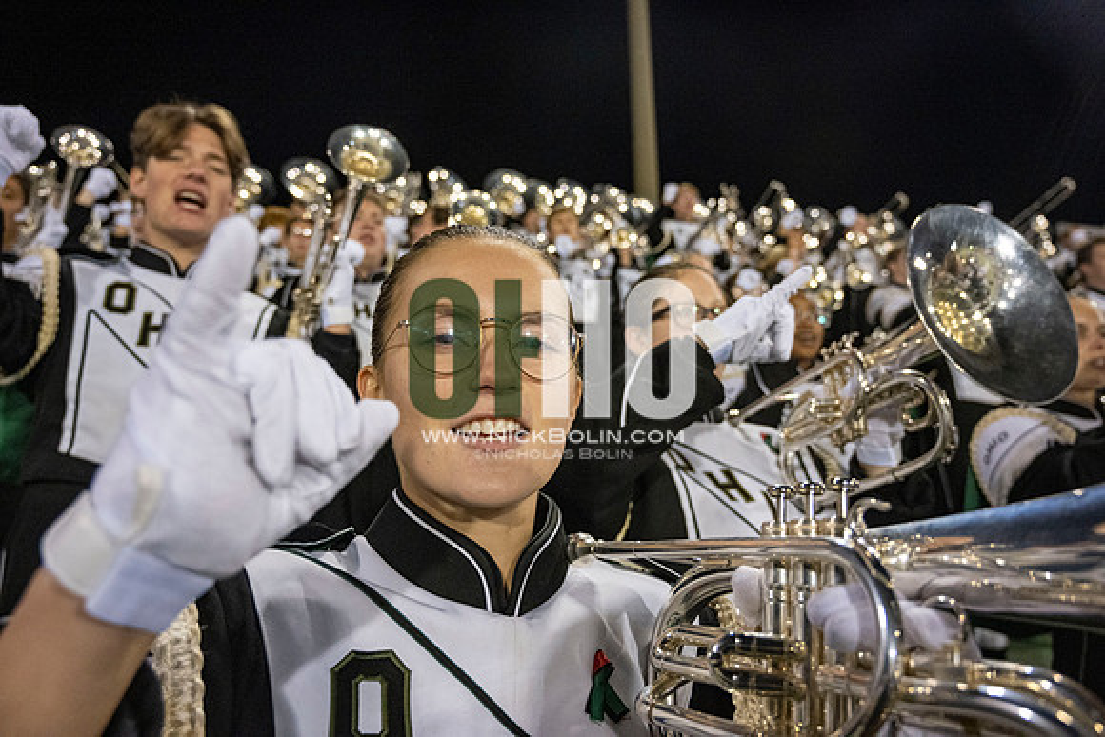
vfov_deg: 48.0
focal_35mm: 27
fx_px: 829
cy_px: 368
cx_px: 552
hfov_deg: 67.4
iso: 3200
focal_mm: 27
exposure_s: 1/500
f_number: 4
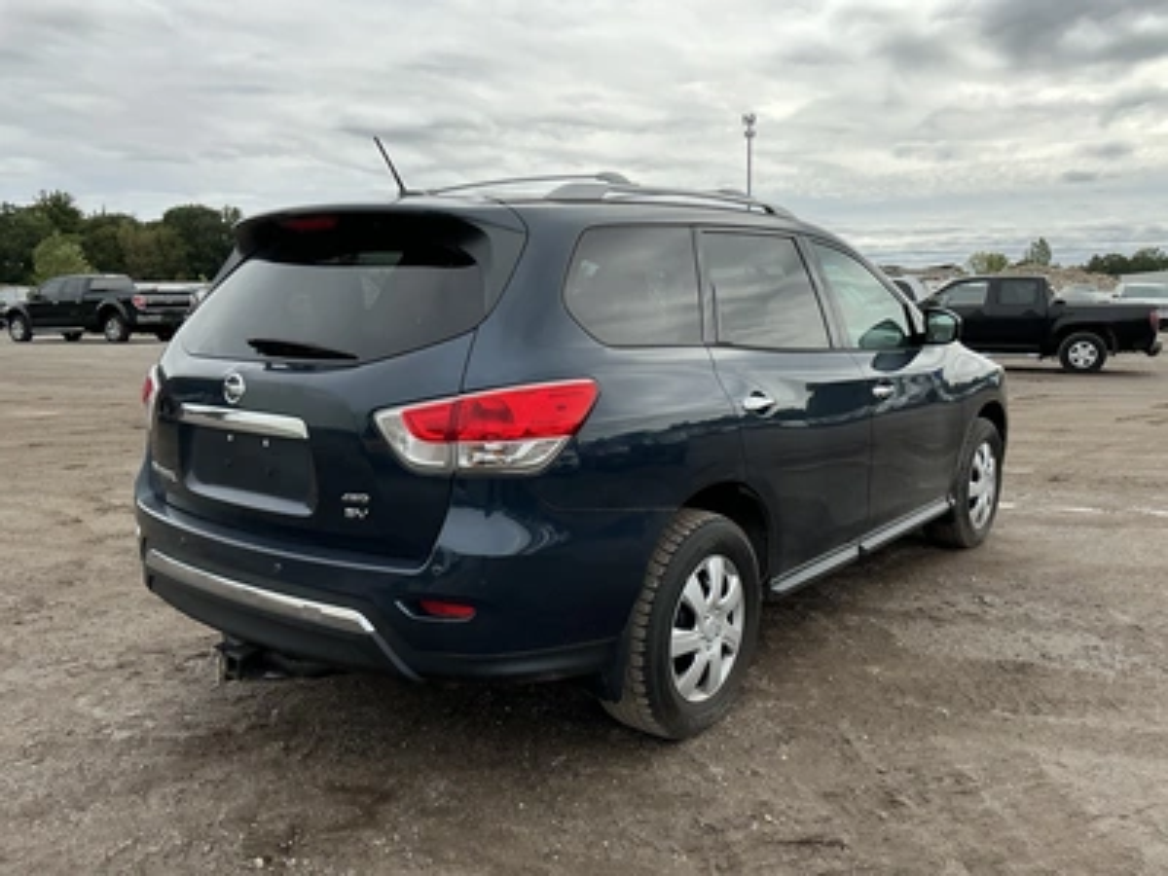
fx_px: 945
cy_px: 438
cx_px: 584
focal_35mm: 28
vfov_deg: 49.7
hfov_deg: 63.4
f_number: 1.8
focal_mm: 3
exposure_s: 1/1490
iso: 25
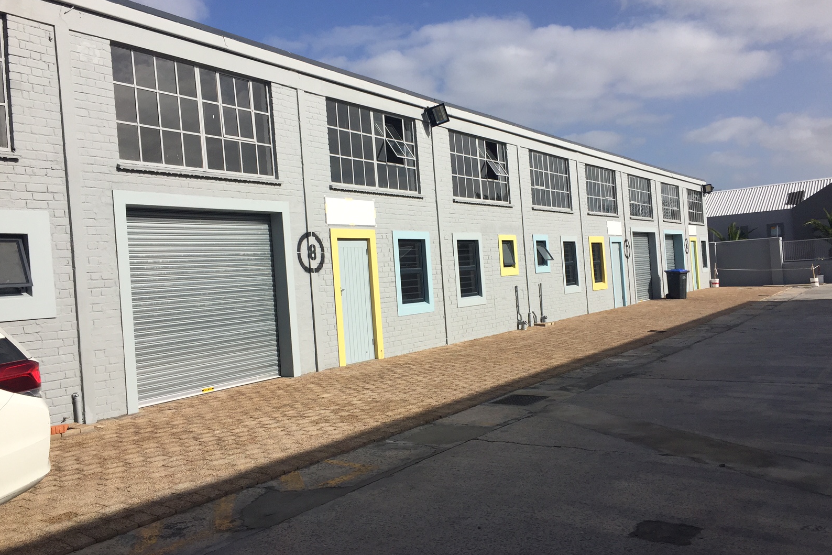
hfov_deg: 60.3
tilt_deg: -1.1
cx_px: 417
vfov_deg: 42.3
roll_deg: +3.5
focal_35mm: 31
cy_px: 268
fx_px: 716
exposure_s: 1/3300
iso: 32
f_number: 2.2
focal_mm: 4.15
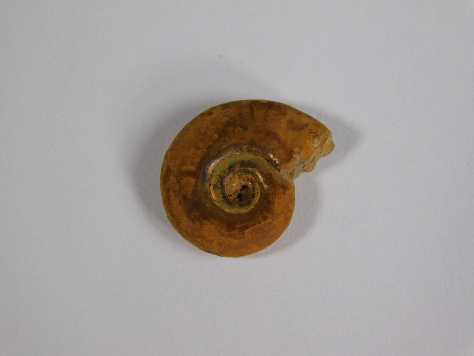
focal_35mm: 202
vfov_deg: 7.4
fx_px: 2766
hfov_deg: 9.8
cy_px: 178
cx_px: 237
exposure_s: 1/160
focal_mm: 35.9
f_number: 5.4
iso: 125
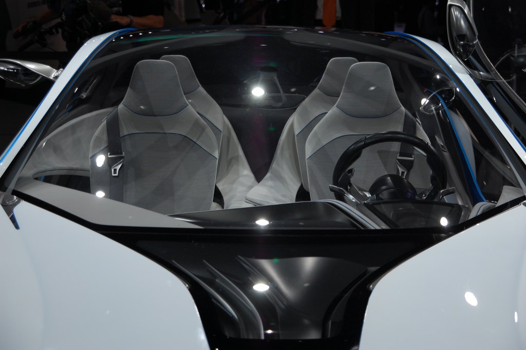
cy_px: 175
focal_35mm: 90
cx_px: 263
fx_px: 1314
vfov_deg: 15.2
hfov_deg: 22.6
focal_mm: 60
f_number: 5.6
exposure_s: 1/500
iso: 200
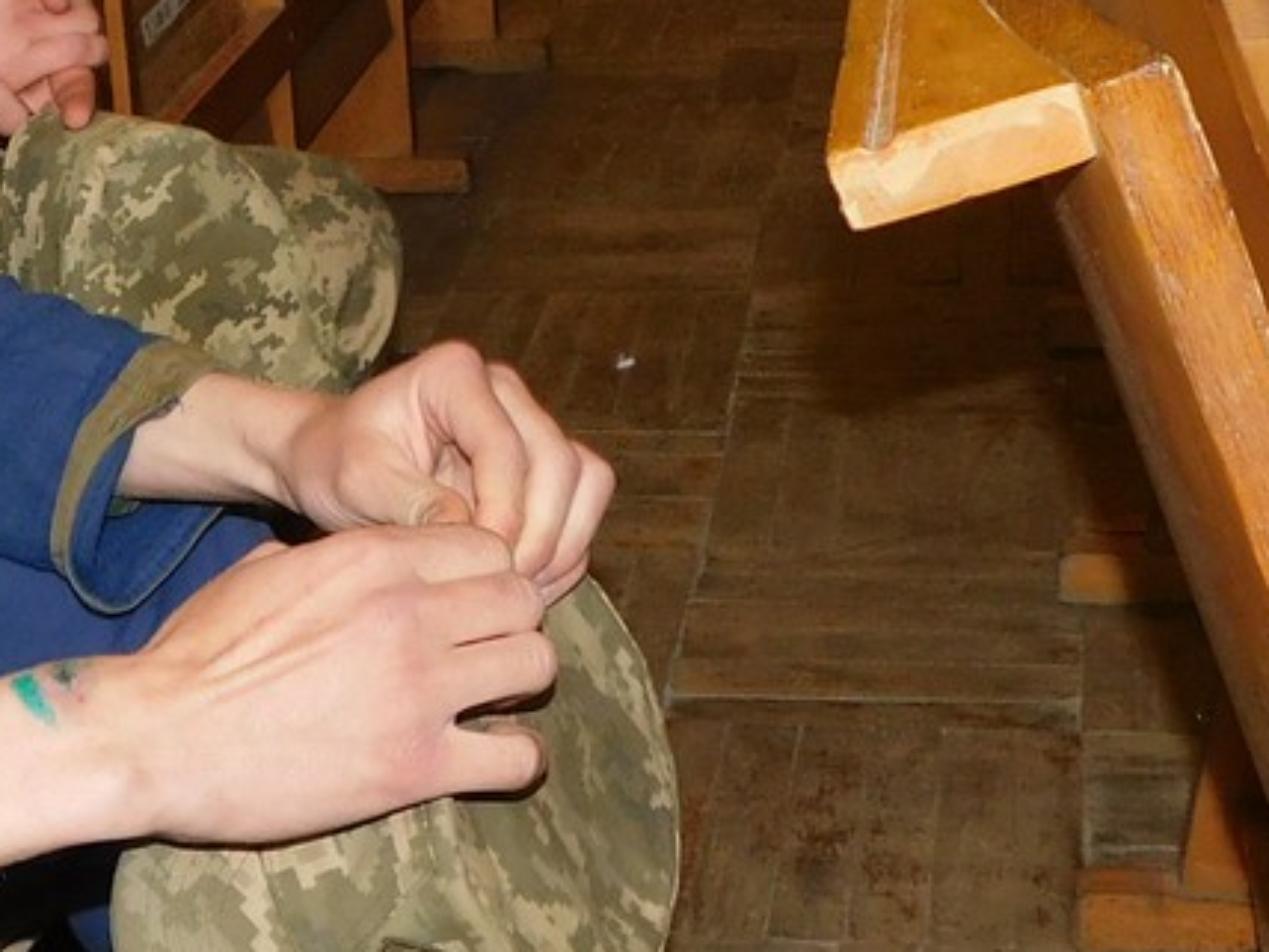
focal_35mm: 86
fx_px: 3153
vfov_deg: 17.0
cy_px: 157
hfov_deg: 22.4
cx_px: 246
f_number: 3
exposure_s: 1/30
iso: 200
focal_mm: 4
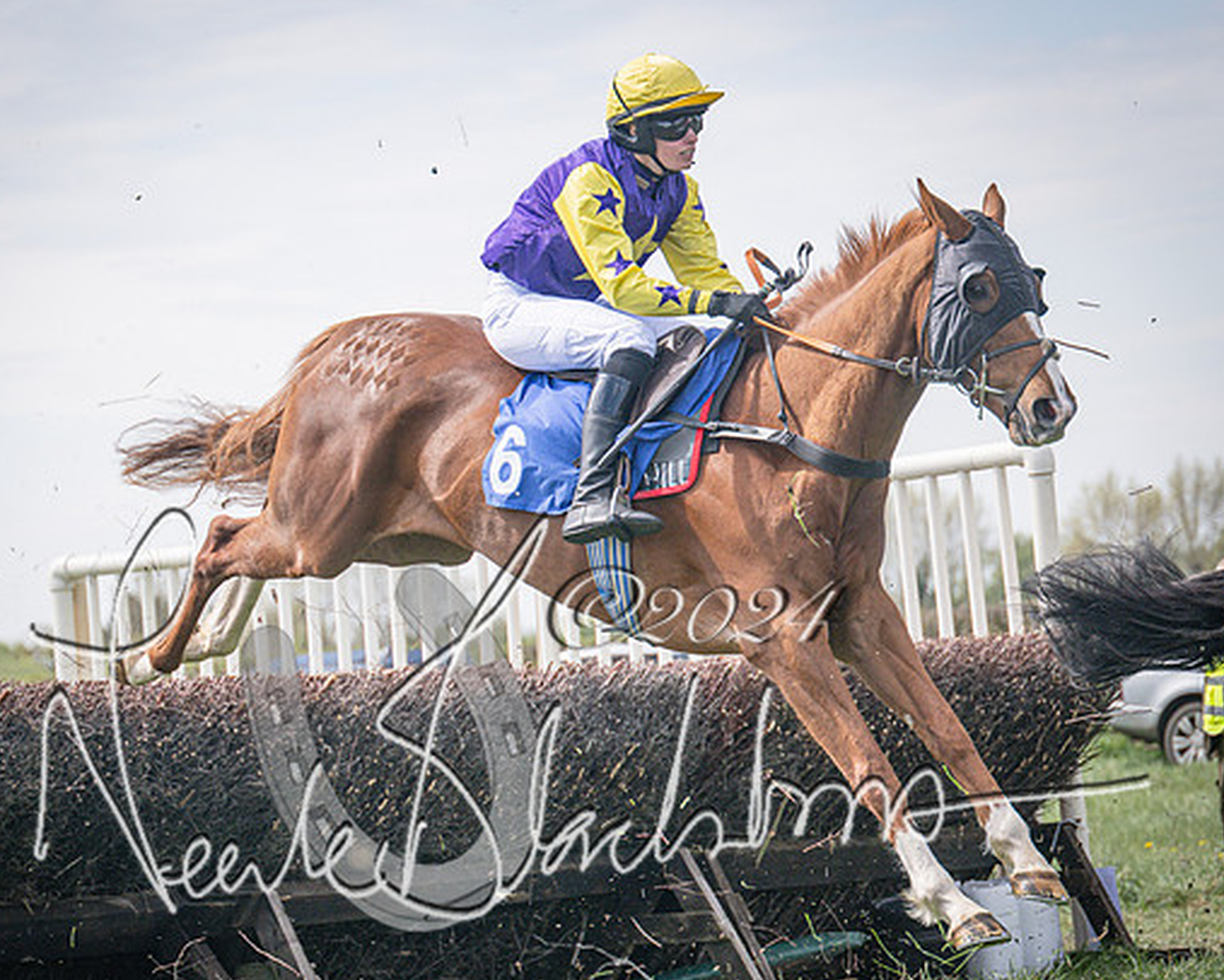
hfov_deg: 10.9
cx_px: 367
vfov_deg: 8.7
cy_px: 576
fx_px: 6414
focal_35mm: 177
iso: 200
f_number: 4
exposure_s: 1/2500
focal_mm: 98
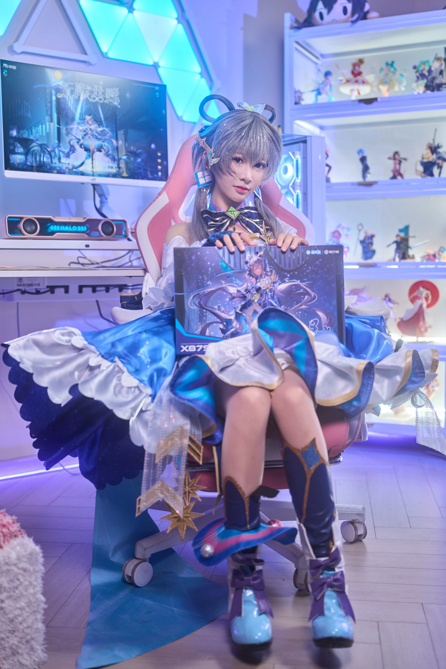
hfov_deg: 31.9
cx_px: 223
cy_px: 334
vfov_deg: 46.4
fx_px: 780
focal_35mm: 42
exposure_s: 1/100
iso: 100
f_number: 2
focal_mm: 42
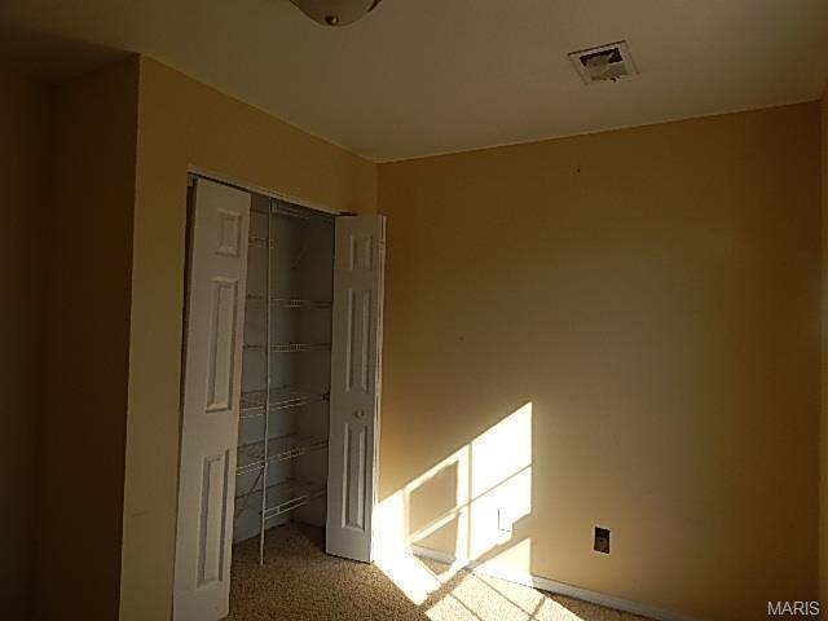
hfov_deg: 73.9
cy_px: 310
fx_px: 550
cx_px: 414
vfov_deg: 58.9
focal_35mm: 23
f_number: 3
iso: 125
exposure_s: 1/500
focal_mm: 4
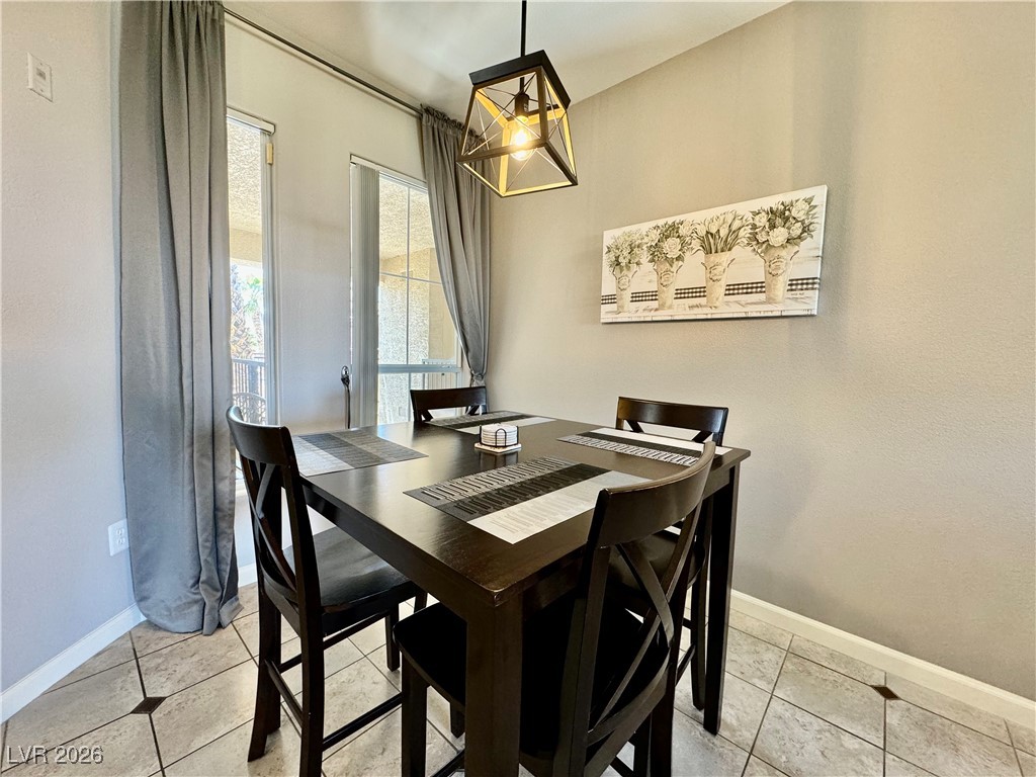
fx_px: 419
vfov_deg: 85.7
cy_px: 388
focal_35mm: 14
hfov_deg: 102.1
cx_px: 518
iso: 200
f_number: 2.2
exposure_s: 1/60
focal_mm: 2.22
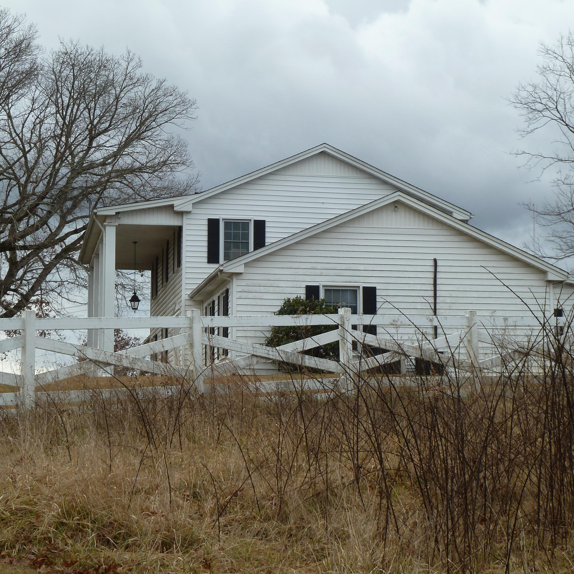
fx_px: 1501
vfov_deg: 21.7
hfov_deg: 21.6
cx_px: 263
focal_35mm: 80
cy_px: 287
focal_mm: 11
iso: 80
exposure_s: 1/200
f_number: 4.1
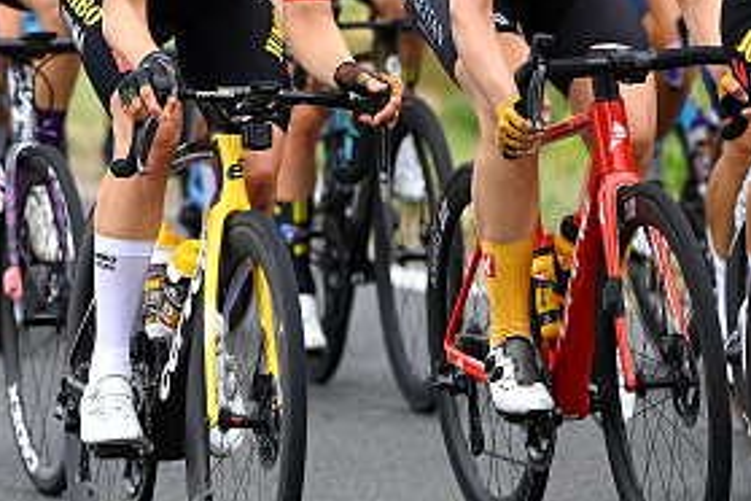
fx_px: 8886
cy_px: 175
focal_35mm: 426
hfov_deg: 4.8
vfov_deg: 3.2
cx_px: 167
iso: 320
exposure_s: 1/2000
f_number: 4
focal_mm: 200
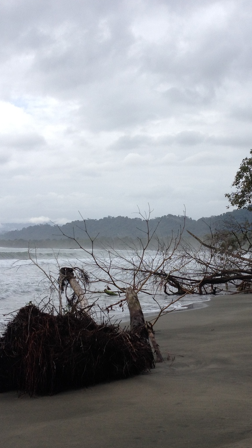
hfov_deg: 20.2
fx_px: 701
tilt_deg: -3.8
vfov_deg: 35.4
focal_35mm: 59
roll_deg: -0.6
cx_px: 190
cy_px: 242
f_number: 2.4
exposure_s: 1/1314
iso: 50
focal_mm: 4.28
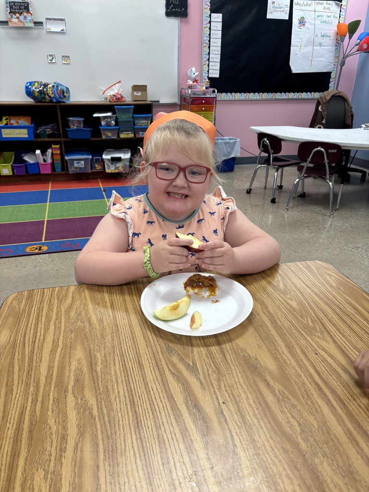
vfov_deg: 67.3
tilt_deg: -25.5
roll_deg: -1.6
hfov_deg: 53.1
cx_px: 184
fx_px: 370
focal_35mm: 26
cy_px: 246
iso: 125
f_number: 1.6
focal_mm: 5.96
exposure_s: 1/120
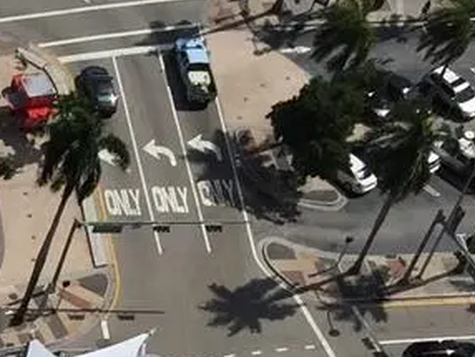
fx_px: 2225
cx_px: -606
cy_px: 631
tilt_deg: -55.1
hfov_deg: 10.7
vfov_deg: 8.8
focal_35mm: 162
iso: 32
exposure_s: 1/5650
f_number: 2.2
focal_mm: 4.15
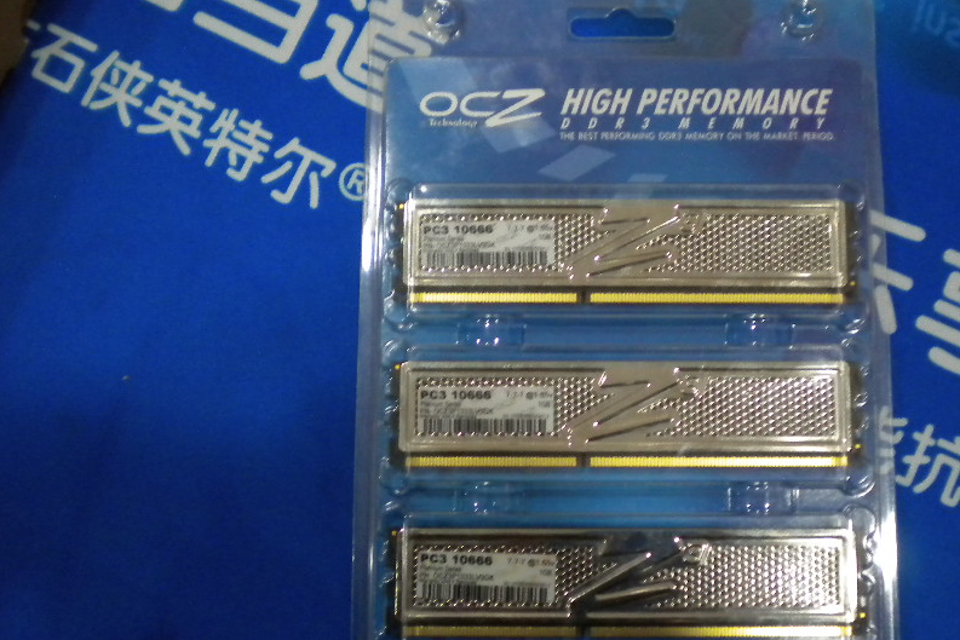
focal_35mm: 47
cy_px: 354
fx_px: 1253
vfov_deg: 28.6
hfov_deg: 41.7
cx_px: 585
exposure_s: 1/29.1
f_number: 3.1
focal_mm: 6.3
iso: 400
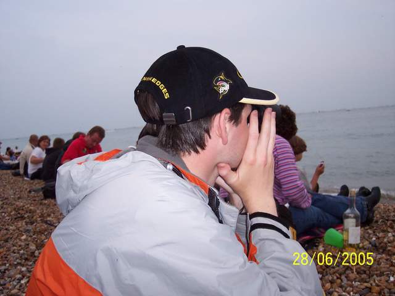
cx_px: 198
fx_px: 434
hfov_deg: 49.0
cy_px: 148
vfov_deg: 37.7
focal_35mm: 38
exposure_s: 1/350
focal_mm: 8
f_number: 2.8
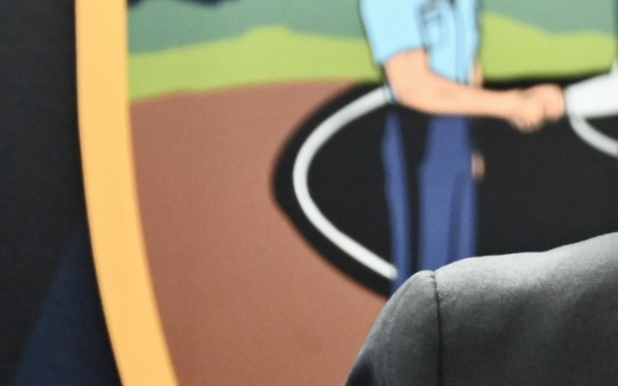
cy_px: -116
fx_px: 15811
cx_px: 759
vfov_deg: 1.4
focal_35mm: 939
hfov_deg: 2.2
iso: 4000
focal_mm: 230
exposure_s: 1/200
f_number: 6
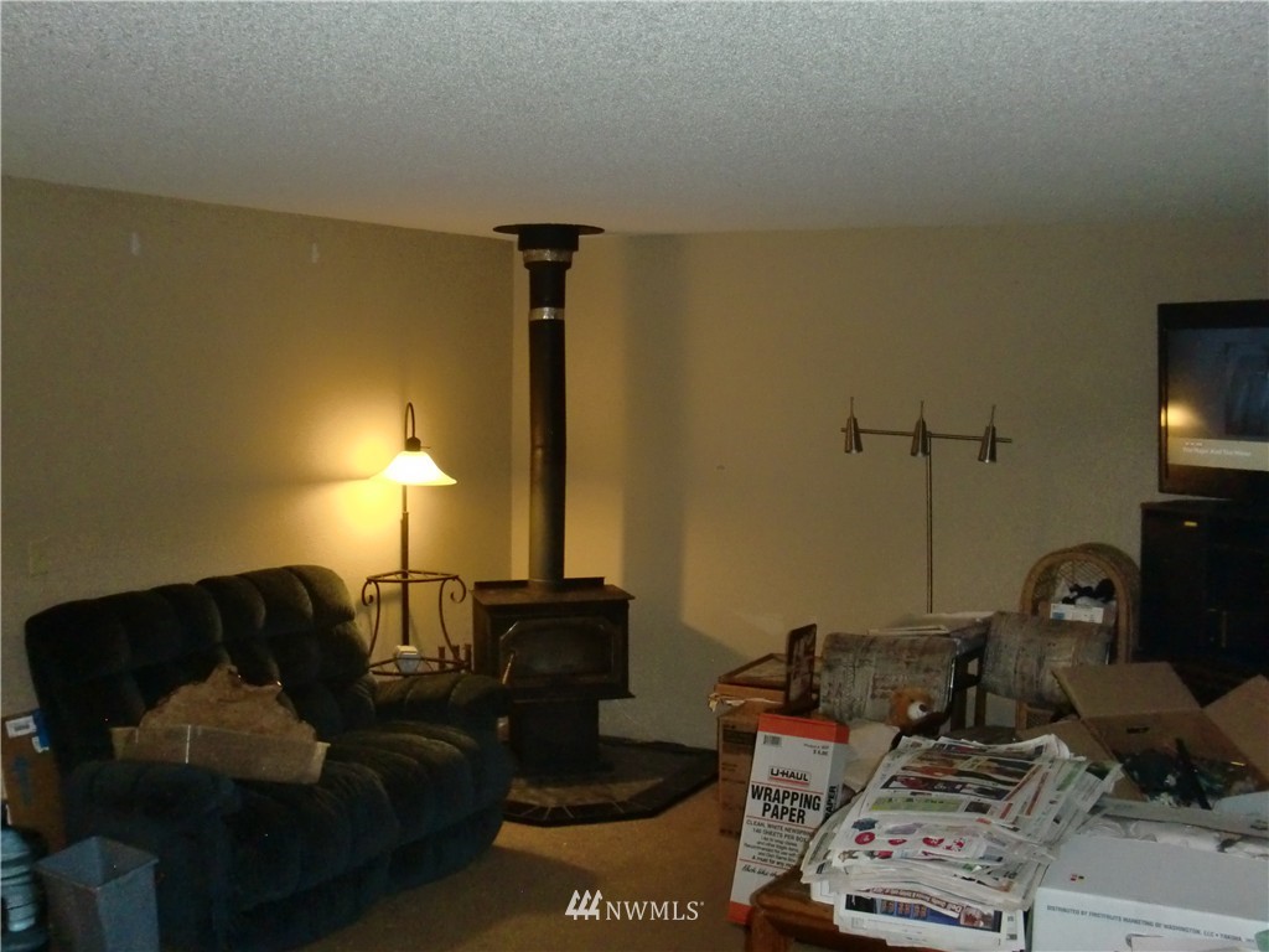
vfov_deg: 37.7
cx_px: 634
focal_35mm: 38
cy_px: 476
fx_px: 1393
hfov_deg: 49.0
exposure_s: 1/40
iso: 400
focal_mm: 6.66
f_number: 3.9
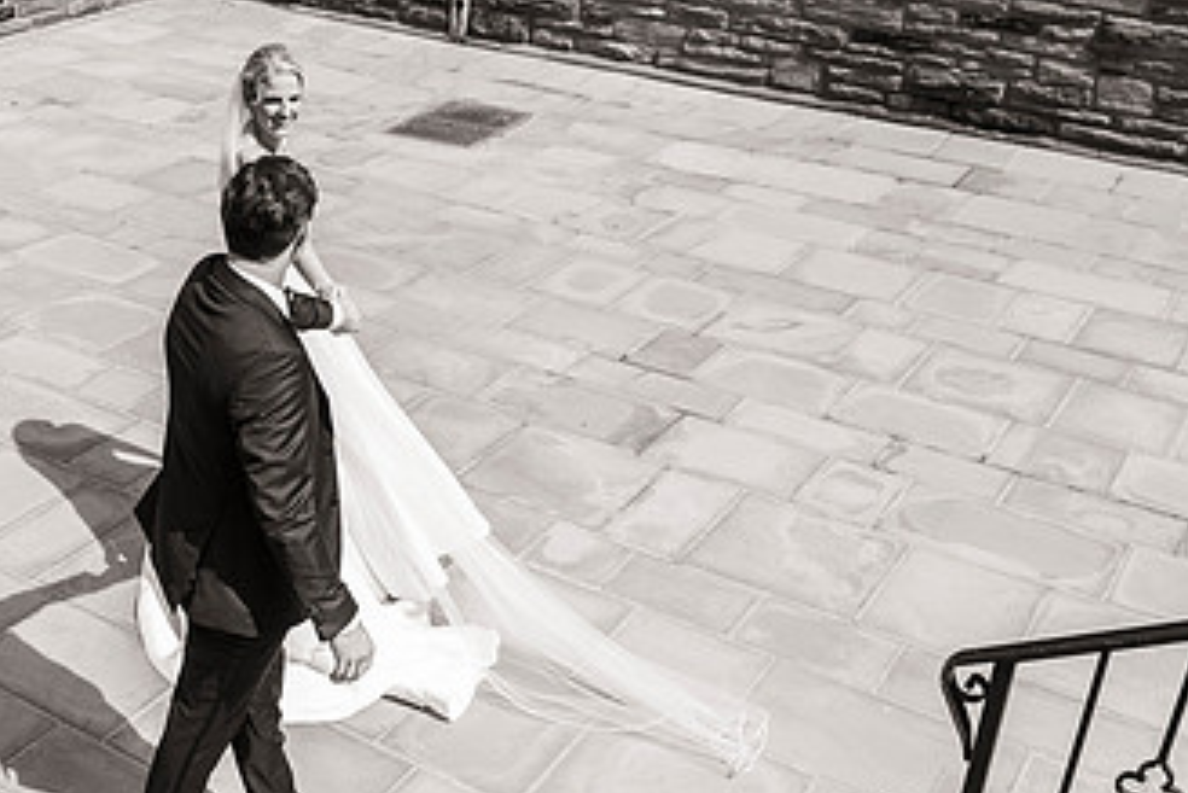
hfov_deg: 41.6
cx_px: 319
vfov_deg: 29.3
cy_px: 404
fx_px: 1519
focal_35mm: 46
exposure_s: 1/4000
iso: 640
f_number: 4
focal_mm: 26
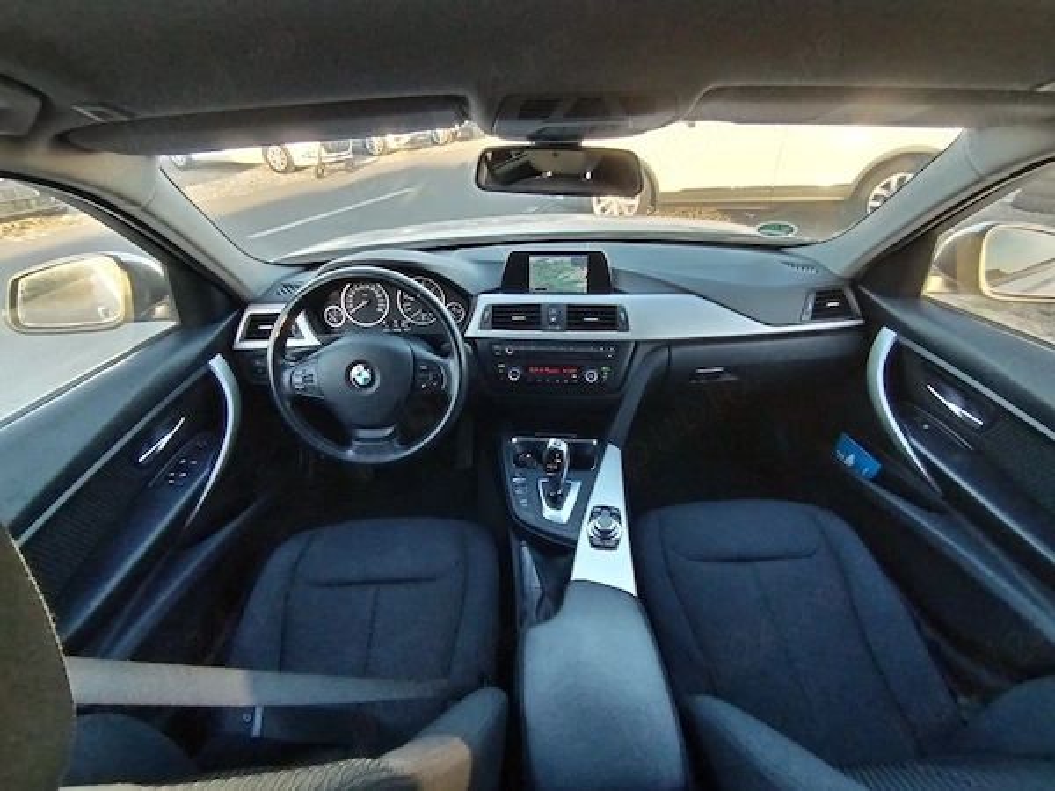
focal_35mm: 16
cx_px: 528
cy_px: 396
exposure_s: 1/33.3
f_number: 2.2
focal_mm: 1.42
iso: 408
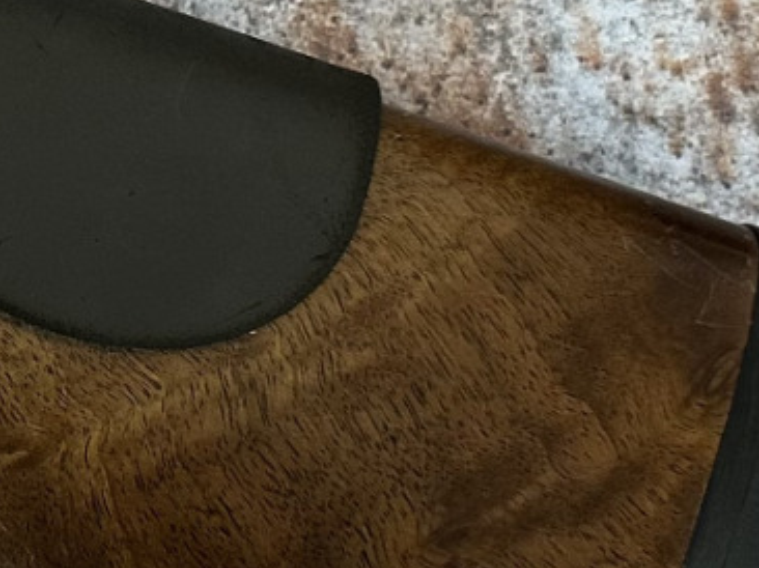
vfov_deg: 14.0
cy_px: 96
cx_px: -518
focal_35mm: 105
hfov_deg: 16.3
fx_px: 2301
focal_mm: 6.9
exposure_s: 1/100
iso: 200
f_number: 1.8
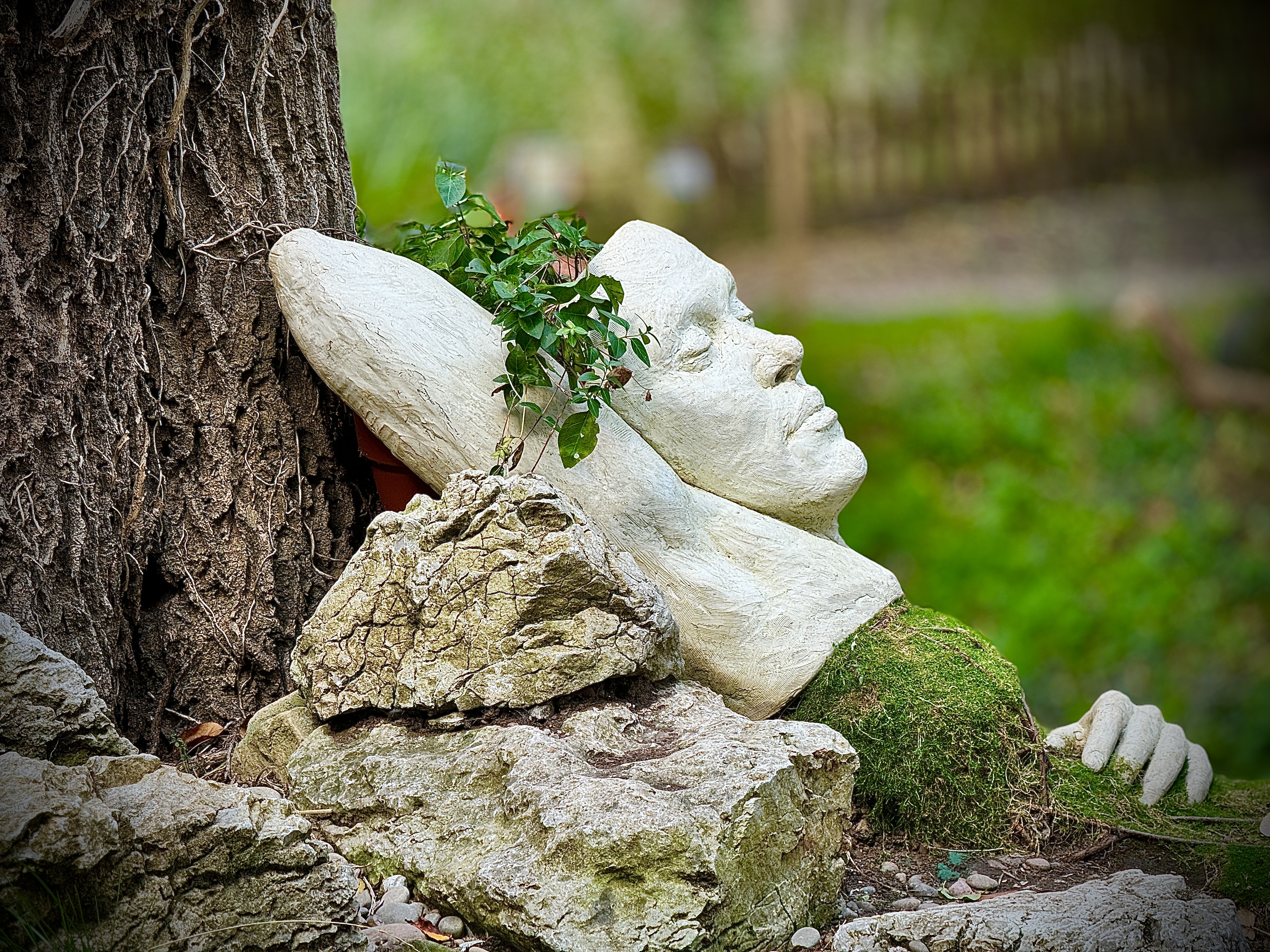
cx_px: 635
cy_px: 476
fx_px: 4403
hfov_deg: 16.4
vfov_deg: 12.3
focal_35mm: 120
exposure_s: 1/236
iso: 50
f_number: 2.8
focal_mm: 15.66
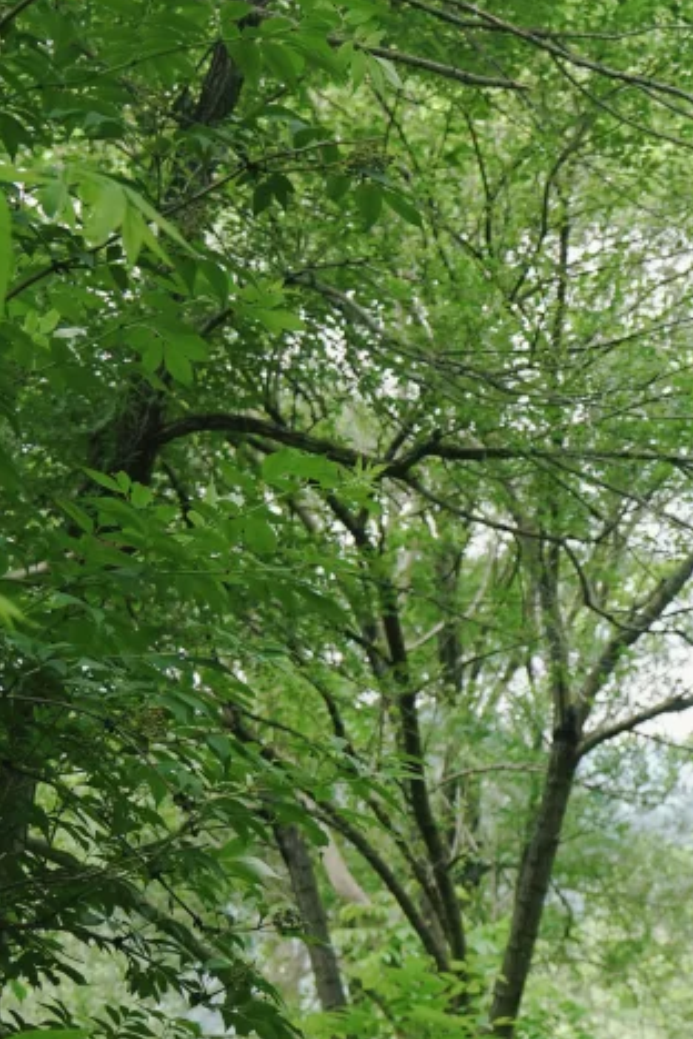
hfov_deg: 14.8
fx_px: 2396
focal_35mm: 83
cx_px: 1162
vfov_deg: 24.1
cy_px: 825
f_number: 2.8
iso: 500
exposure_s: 1/800
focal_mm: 24
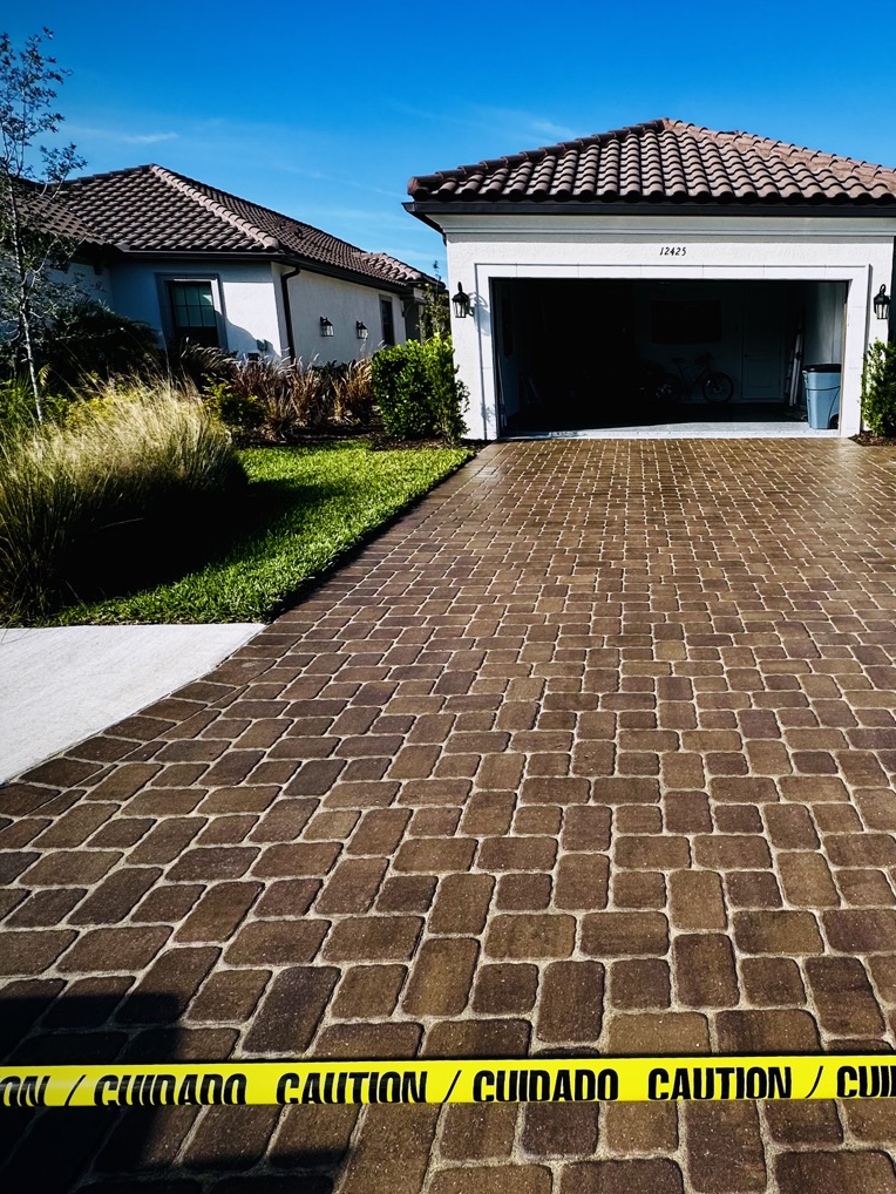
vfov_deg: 76.2
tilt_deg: -13.5
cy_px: 538
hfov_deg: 58.1
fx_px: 759
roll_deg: +0.9
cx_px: 668
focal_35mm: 22
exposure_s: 1/1553
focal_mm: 2.22
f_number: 2.2
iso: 50
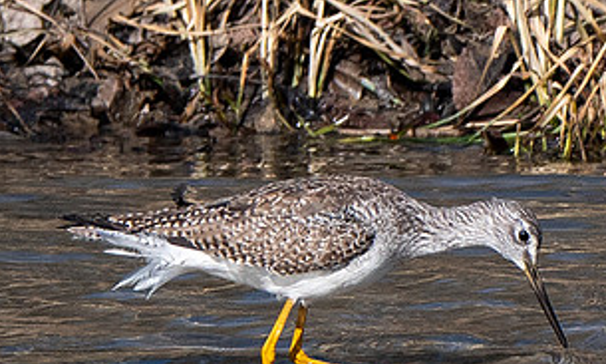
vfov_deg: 0.6
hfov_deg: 0.9
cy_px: 468
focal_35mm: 2247
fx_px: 36699
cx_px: 209
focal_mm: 200
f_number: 5.6
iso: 200
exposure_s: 1/1600
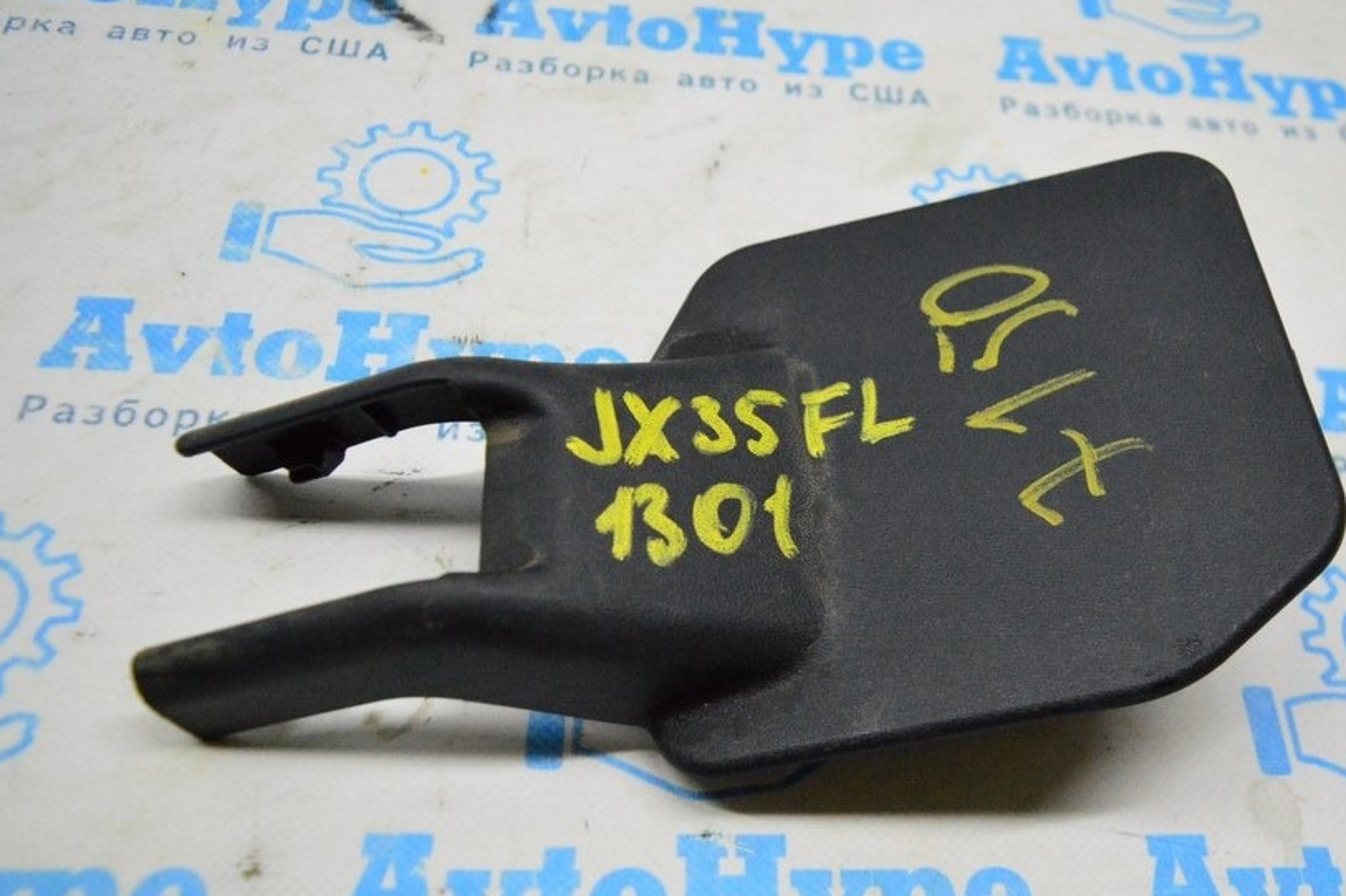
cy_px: 518
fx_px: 1270
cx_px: 800
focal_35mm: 34
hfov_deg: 55.5
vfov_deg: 38.7
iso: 6400
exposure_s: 1/1000
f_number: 3.5
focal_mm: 18
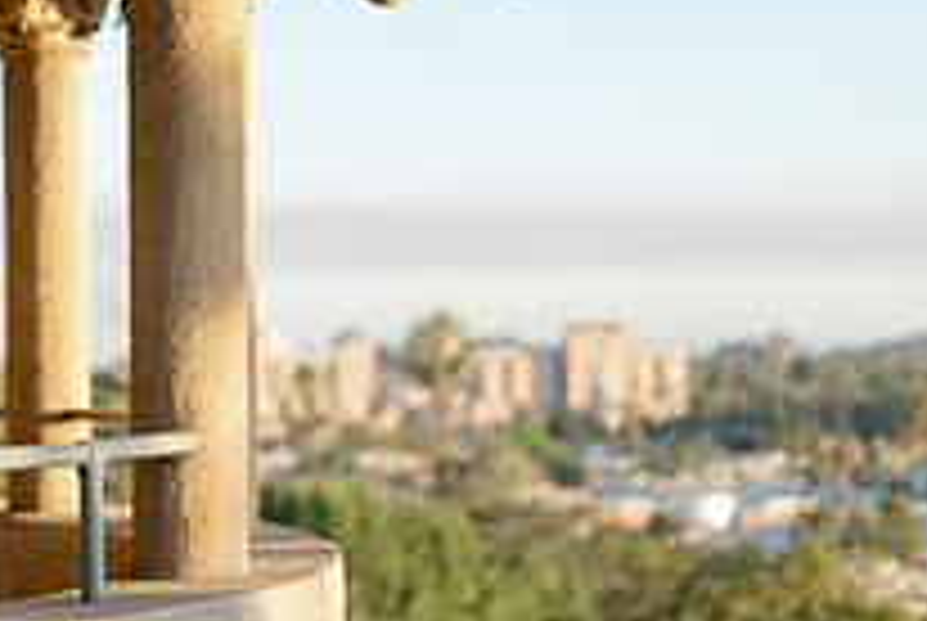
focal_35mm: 130
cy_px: 83
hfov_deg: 15.3
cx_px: -107
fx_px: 3352
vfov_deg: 10.5
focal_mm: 55
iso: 200
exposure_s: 1/1250
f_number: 1.7
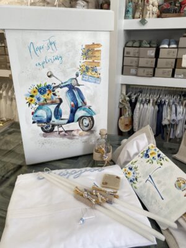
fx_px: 186
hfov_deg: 53.1
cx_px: 93
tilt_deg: -20.8
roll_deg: -0.5
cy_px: 124
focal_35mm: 26
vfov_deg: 67.3
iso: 50
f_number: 1.8
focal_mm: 4.25
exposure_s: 1/100
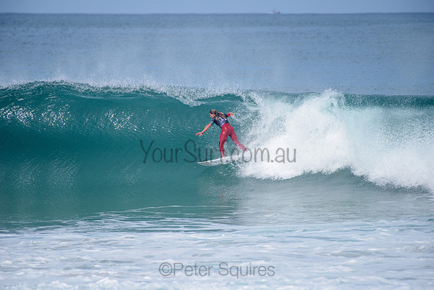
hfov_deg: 4.1
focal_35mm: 500
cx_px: 217
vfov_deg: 2.8
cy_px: 145
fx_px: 6029
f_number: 6.3
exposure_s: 1/2500
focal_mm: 500
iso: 250
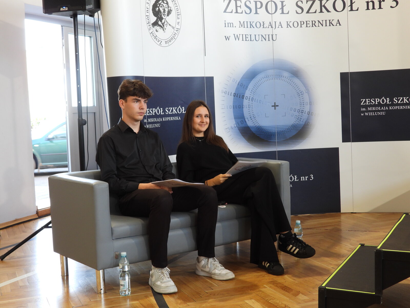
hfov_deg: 38.2
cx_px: 205
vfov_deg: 29.1
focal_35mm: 50
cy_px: 154
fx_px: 592
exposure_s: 1/30
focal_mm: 9
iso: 160
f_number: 3.2
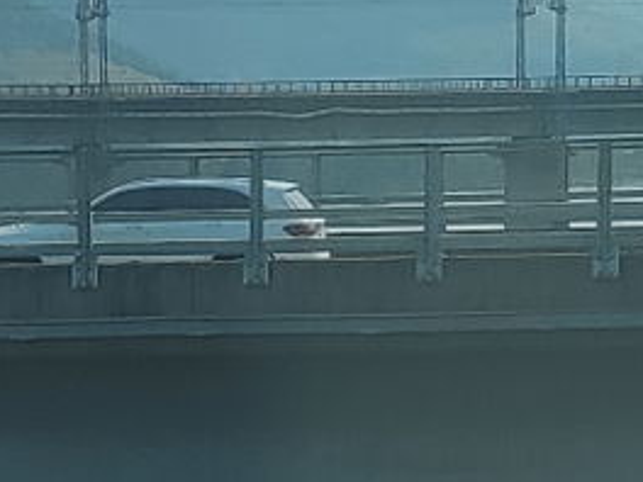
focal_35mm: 182
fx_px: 3381
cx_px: 341
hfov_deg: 10.9
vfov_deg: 8.1
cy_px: 604
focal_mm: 4.71
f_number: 1.79
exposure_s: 1/2326
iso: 50
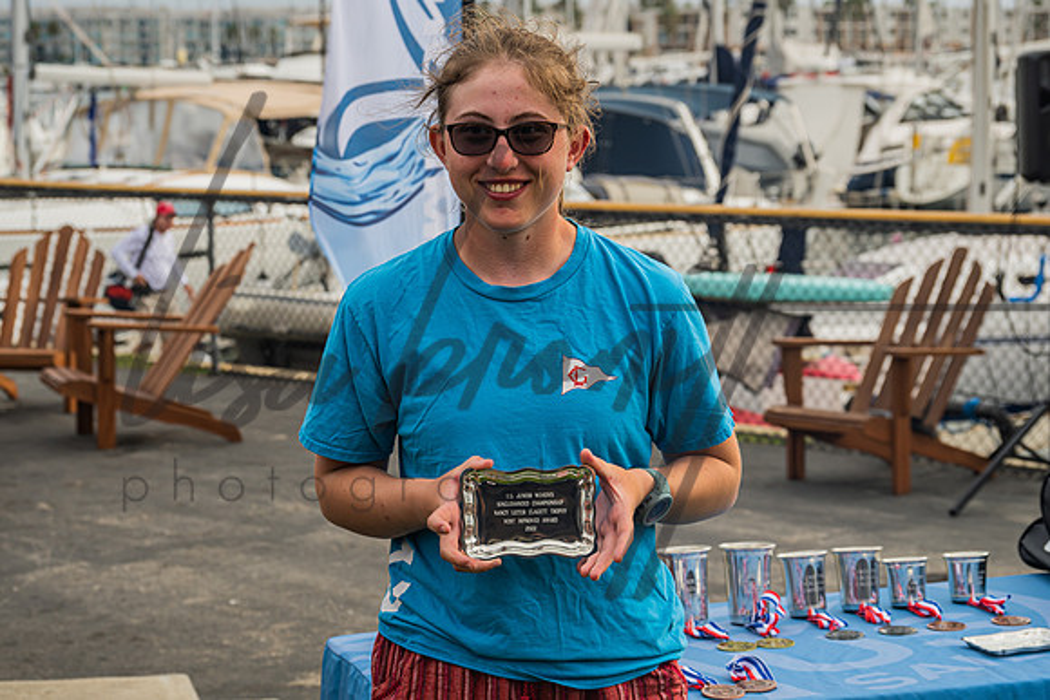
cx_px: 525
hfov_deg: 24.7
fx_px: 2402
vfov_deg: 16.6
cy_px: 383
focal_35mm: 82
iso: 100
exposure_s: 1/100
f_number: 6
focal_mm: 67
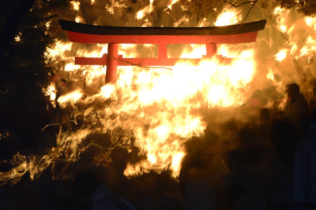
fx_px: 1184
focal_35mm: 135
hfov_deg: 15.2
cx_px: 158
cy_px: 105
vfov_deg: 10.1
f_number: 20
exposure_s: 8
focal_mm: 135
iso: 50
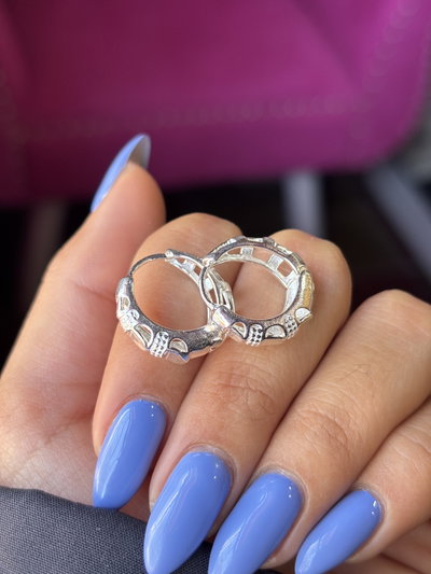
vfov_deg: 36.8
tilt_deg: -42.4
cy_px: 287
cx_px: 216
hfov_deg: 28.0
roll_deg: -4.9
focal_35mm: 52
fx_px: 863
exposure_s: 1/65
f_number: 1.6
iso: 50
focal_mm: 5.96
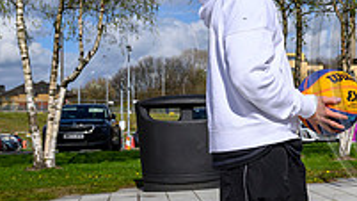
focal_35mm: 89
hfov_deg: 21.2
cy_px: 58
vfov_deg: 13.6
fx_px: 842
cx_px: 492
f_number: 5.6
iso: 500
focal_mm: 29.5
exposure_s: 1/5000
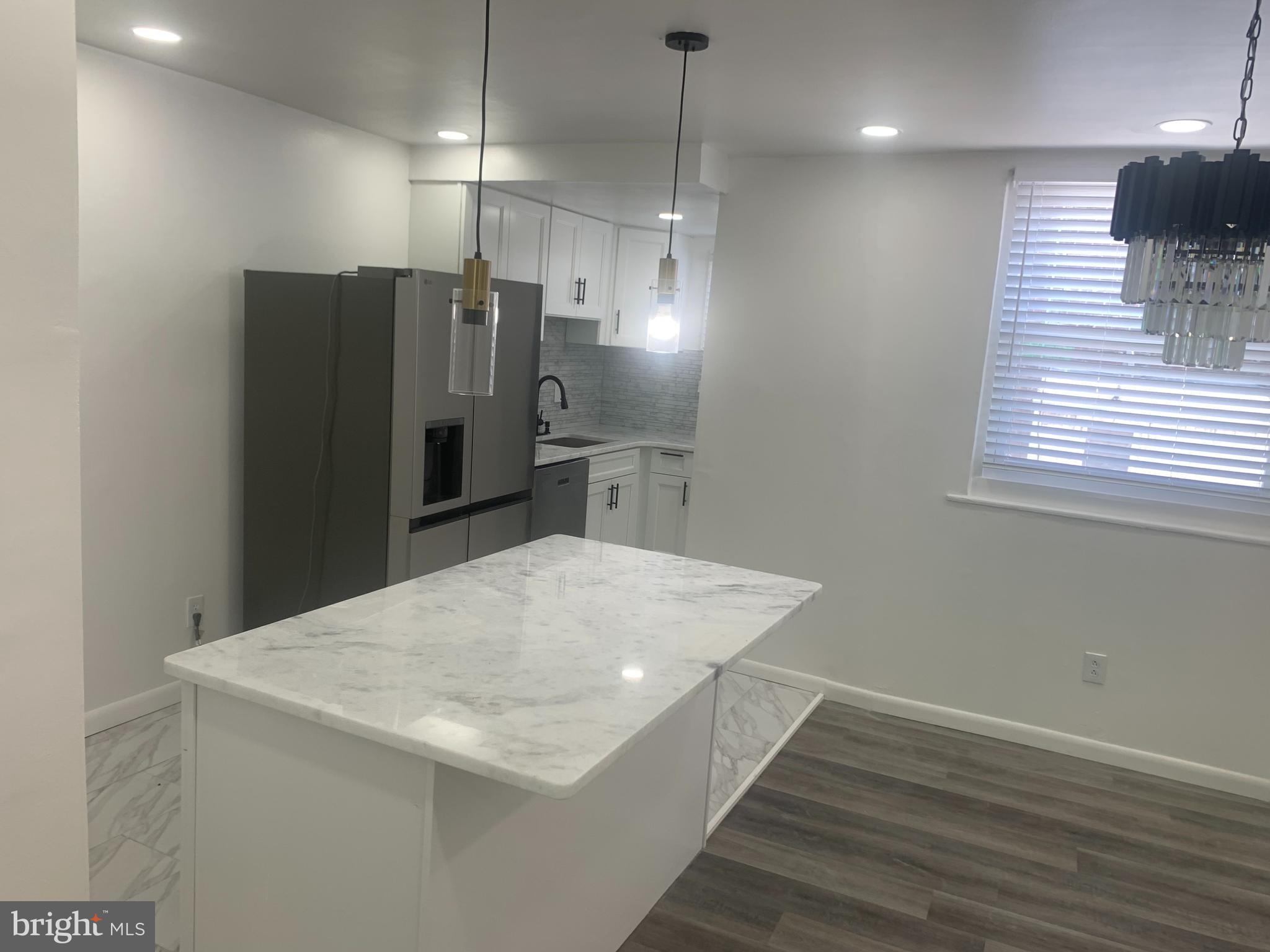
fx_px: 954
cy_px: 476
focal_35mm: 26
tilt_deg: -8.1
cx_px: 635
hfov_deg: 67.3
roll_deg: -4.7
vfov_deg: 53.1
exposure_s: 1/120
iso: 32
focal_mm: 4.25
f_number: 1.8
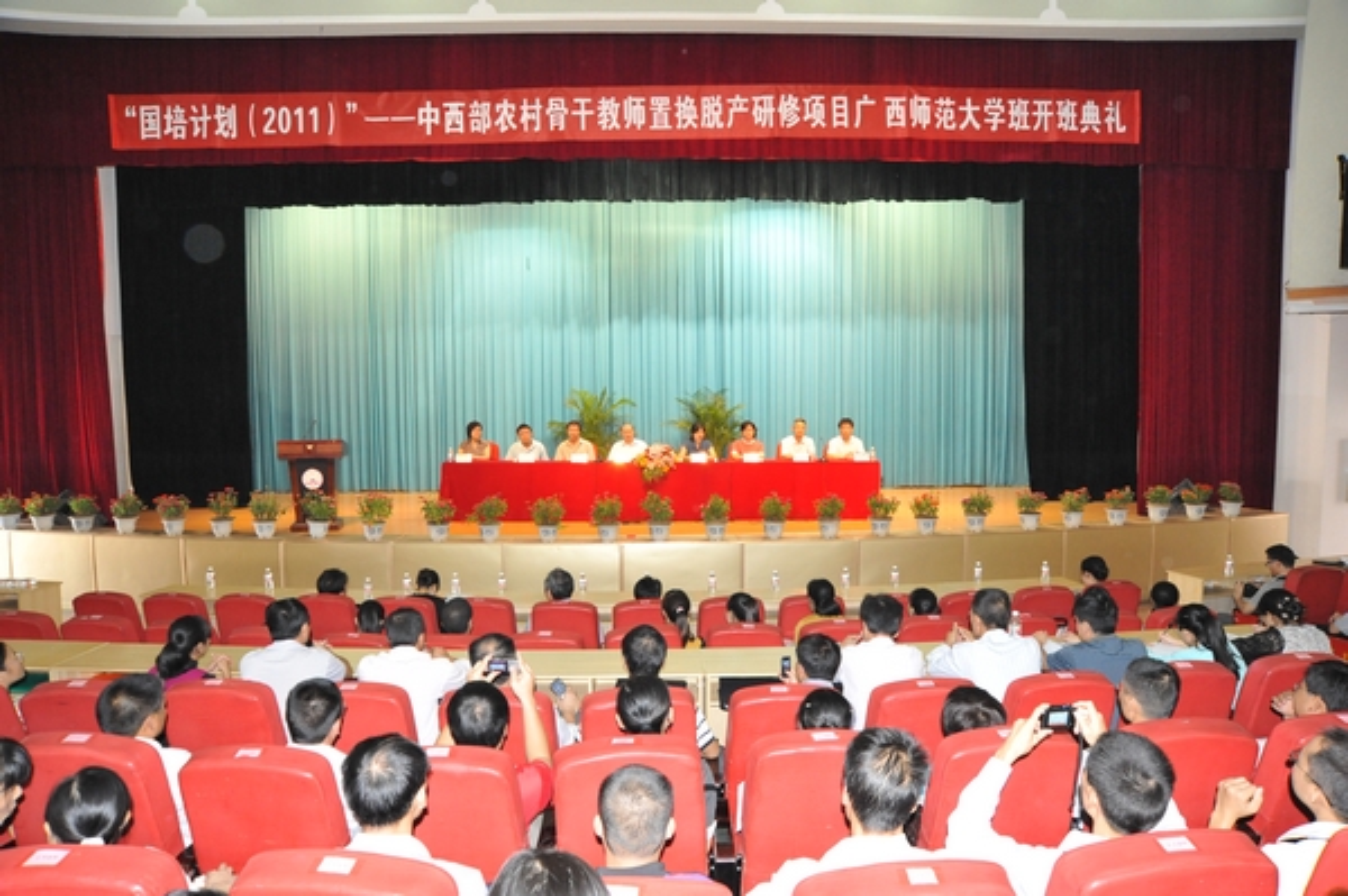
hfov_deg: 73.8
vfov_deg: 53.1
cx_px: 674
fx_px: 898
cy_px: 448
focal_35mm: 24
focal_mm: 24
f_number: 8
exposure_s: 1/60
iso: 4500
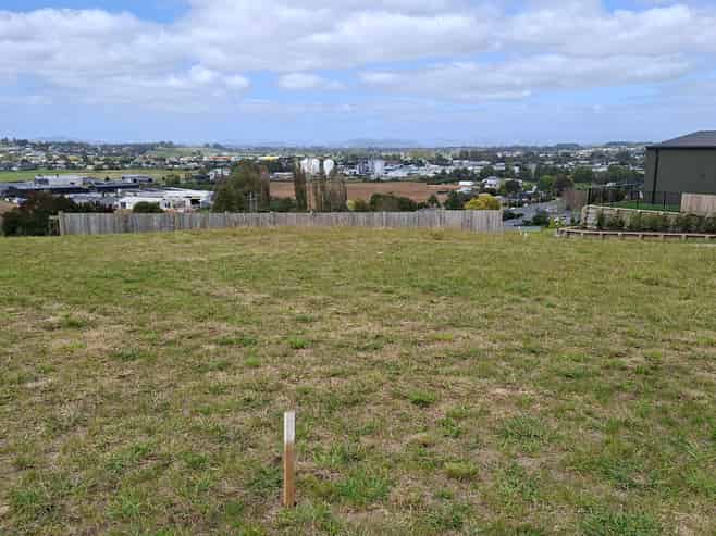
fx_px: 476
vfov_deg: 58.8
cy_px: 268
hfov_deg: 73.9
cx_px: 358
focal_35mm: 23
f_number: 1.8
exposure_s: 1/1399
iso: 50
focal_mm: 5.54
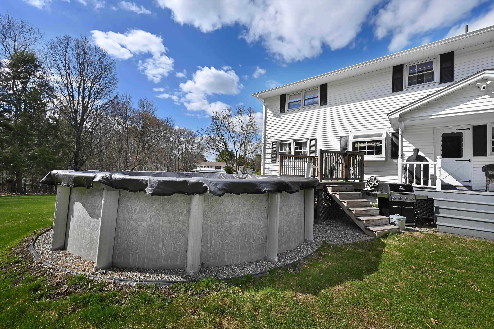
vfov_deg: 81.2
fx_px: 192
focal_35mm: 14
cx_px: 247
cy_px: 164
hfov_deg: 104.3
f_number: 14
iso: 500
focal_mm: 14
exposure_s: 1/640
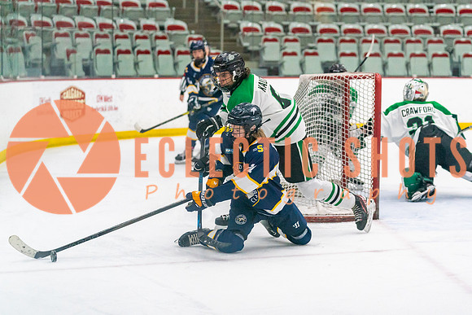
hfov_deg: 20.5
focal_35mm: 100
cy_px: 182
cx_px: 273
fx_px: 1305
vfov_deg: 13.8
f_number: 2.8
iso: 4000
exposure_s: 1/1600
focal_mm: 86
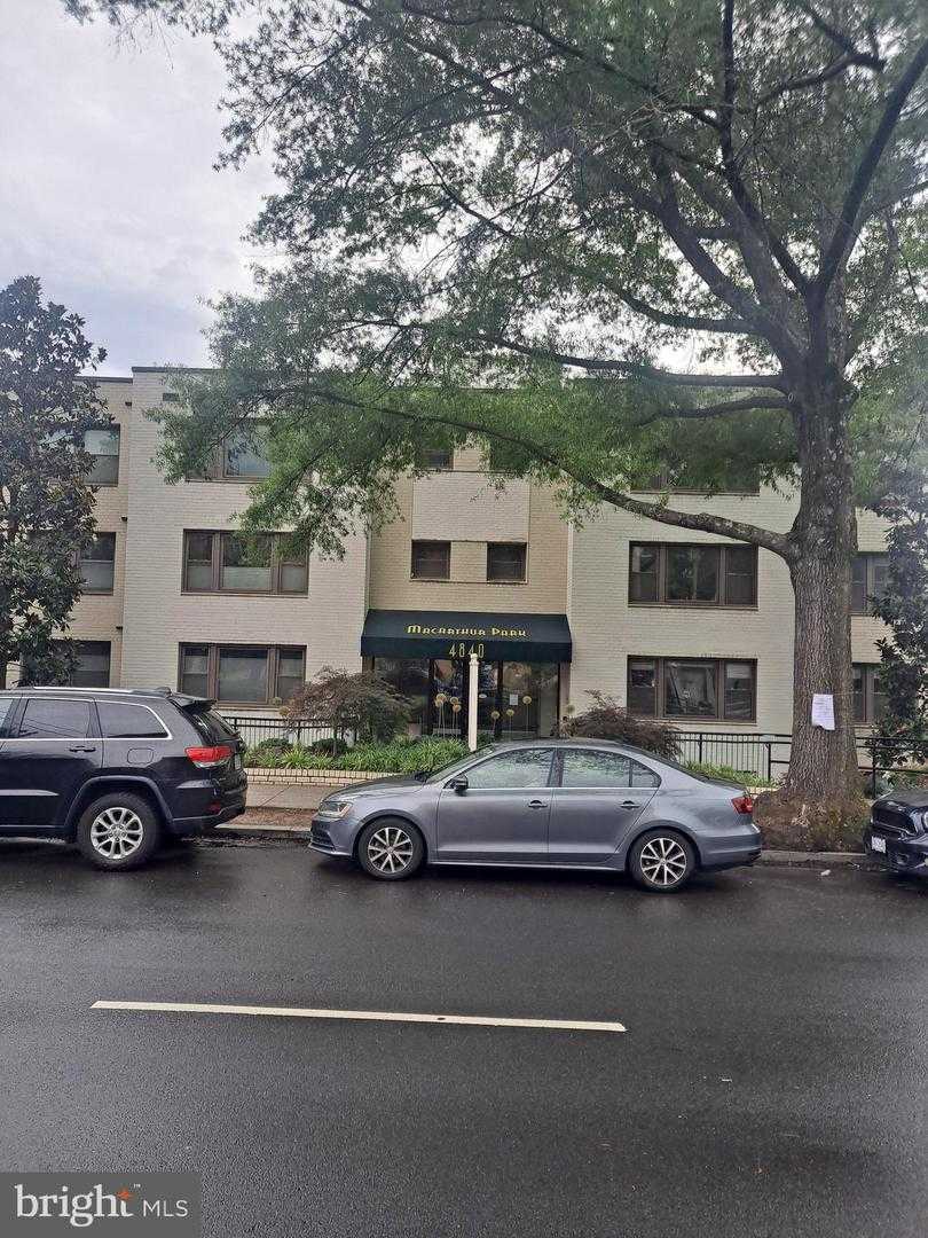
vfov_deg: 69.4
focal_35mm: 25
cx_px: 464
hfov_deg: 54.9
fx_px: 894
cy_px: 619
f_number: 2
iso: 32
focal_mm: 4.6
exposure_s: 1/735
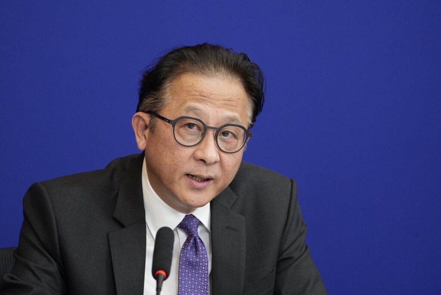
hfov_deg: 9.2
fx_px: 2745
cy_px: 148
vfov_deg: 6.1
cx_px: 220
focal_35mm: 224
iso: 5000
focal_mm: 224
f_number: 5.6
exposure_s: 1/125
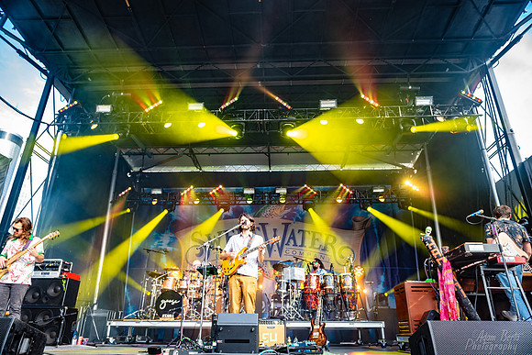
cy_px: 178
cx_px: 266
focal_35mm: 24
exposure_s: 1/50
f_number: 4
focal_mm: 24
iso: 200
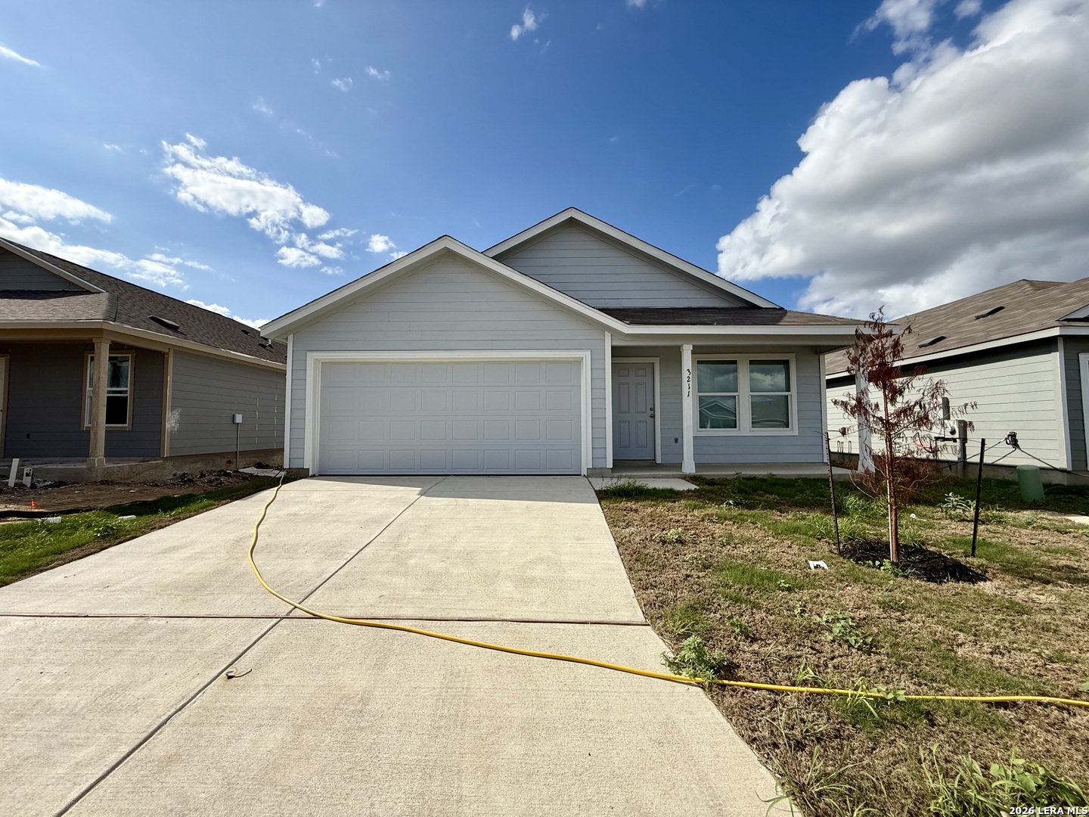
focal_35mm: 14
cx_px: 544
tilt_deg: +3.2
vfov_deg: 85.7
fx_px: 440
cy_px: 408
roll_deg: +0.1
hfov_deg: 102.1
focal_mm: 2.22
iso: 50
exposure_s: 1/4149
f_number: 2.2
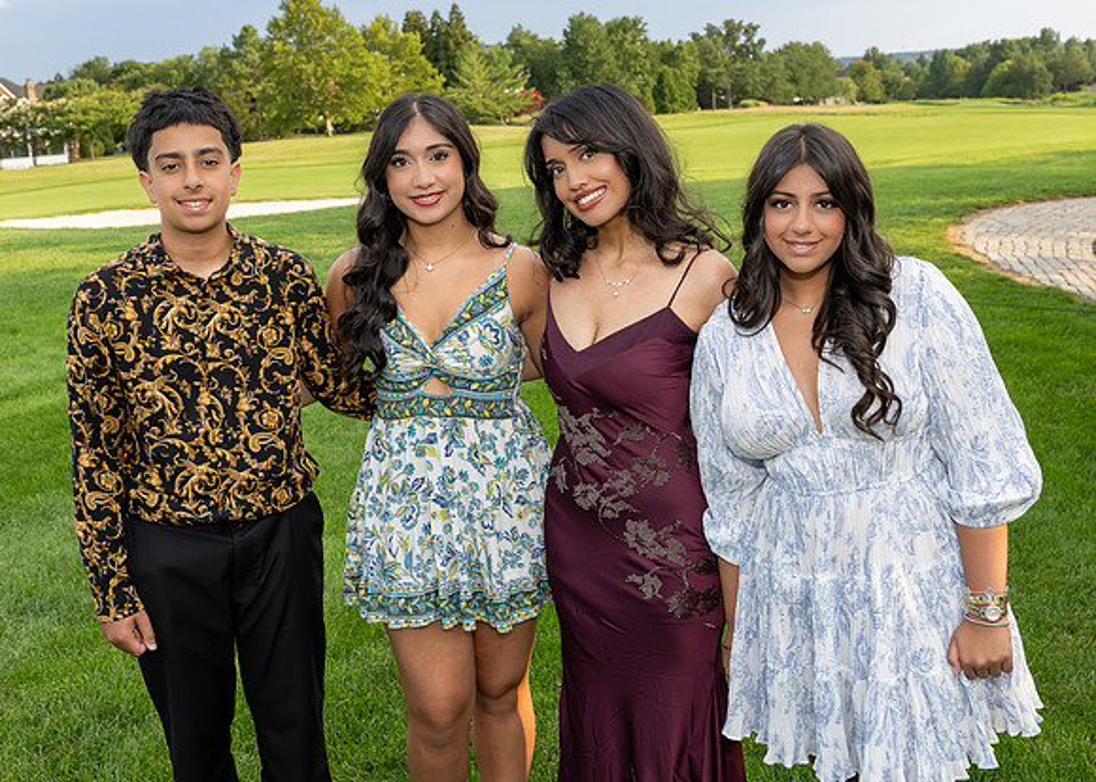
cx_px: 568
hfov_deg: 46.9
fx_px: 1262
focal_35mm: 41
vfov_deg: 34.4
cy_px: 362
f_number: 7.1
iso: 400
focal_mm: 36
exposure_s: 1/250
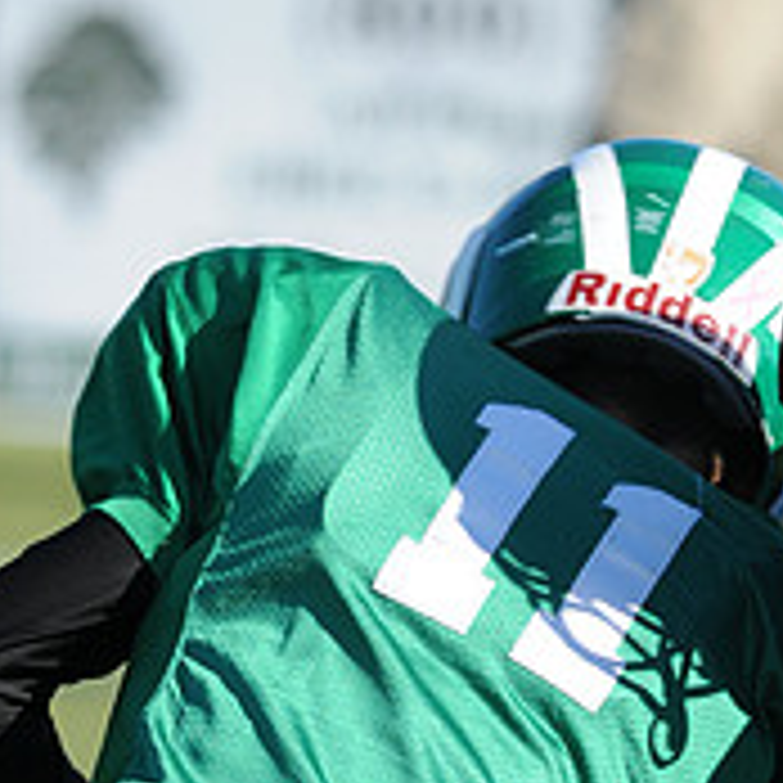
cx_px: 772
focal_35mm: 1272
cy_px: 1040
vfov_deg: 1.4
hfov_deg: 1.4
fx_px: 32552
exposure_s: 1/500
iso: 200
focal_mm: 300
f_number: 7.1
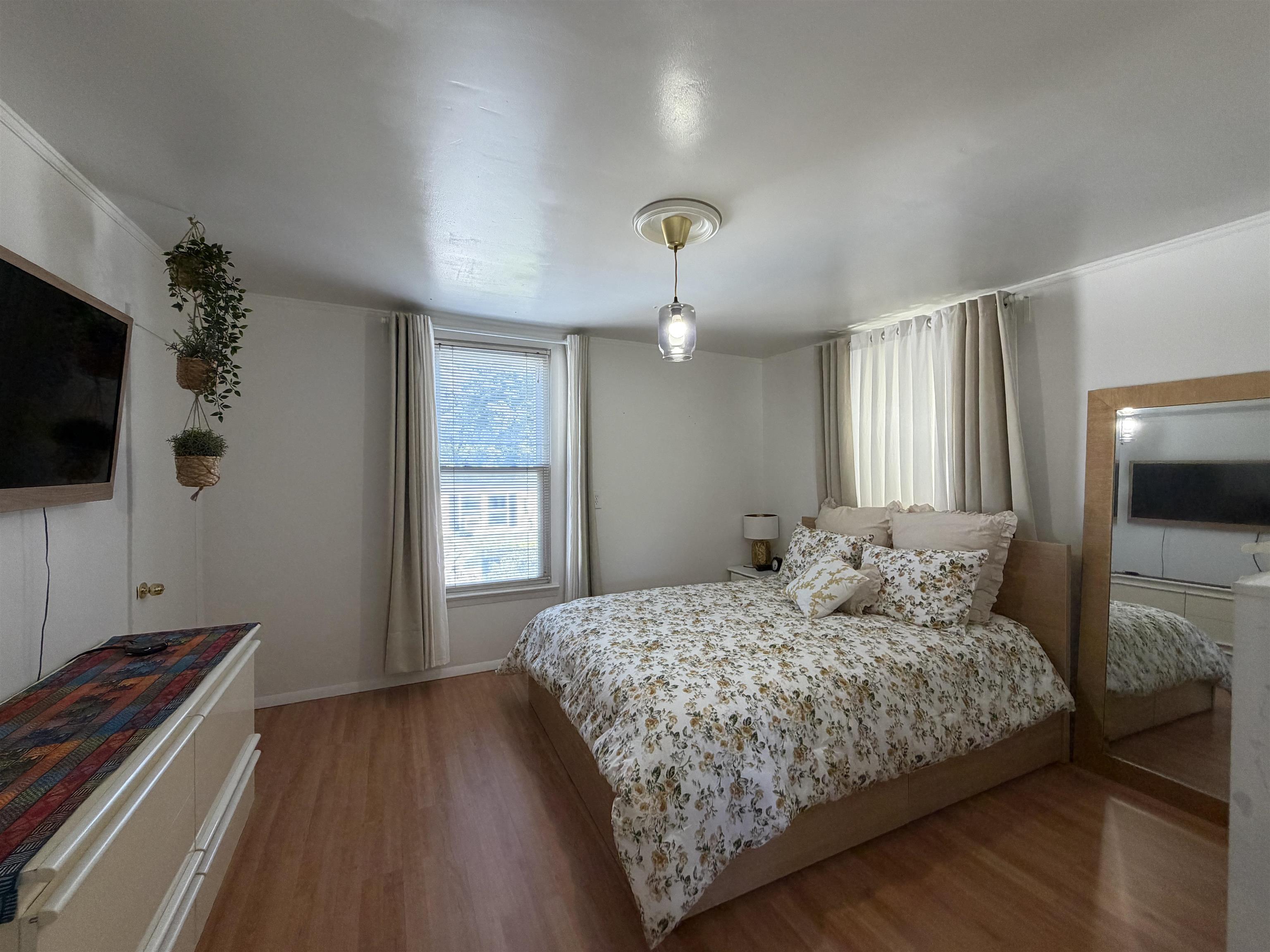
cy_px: 476
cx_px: 635
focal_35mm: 14
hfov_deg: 102.1
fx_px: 514
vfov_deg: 85.7
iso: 320
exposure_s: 1/120
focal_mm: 2.22
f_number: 2.2
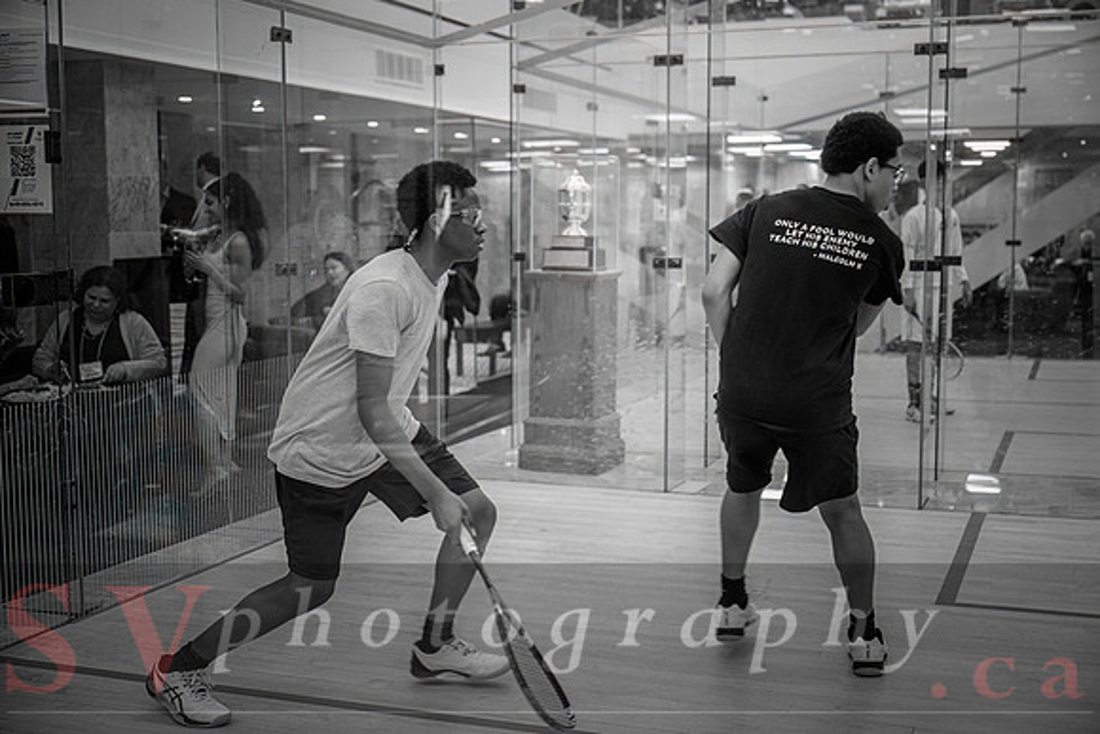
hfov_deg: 42.7
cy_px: 367
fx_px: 1406
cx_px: 550
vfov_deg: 29.3
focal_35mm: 46
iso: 1600
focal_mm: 46
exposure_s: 1/320
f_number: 2.8
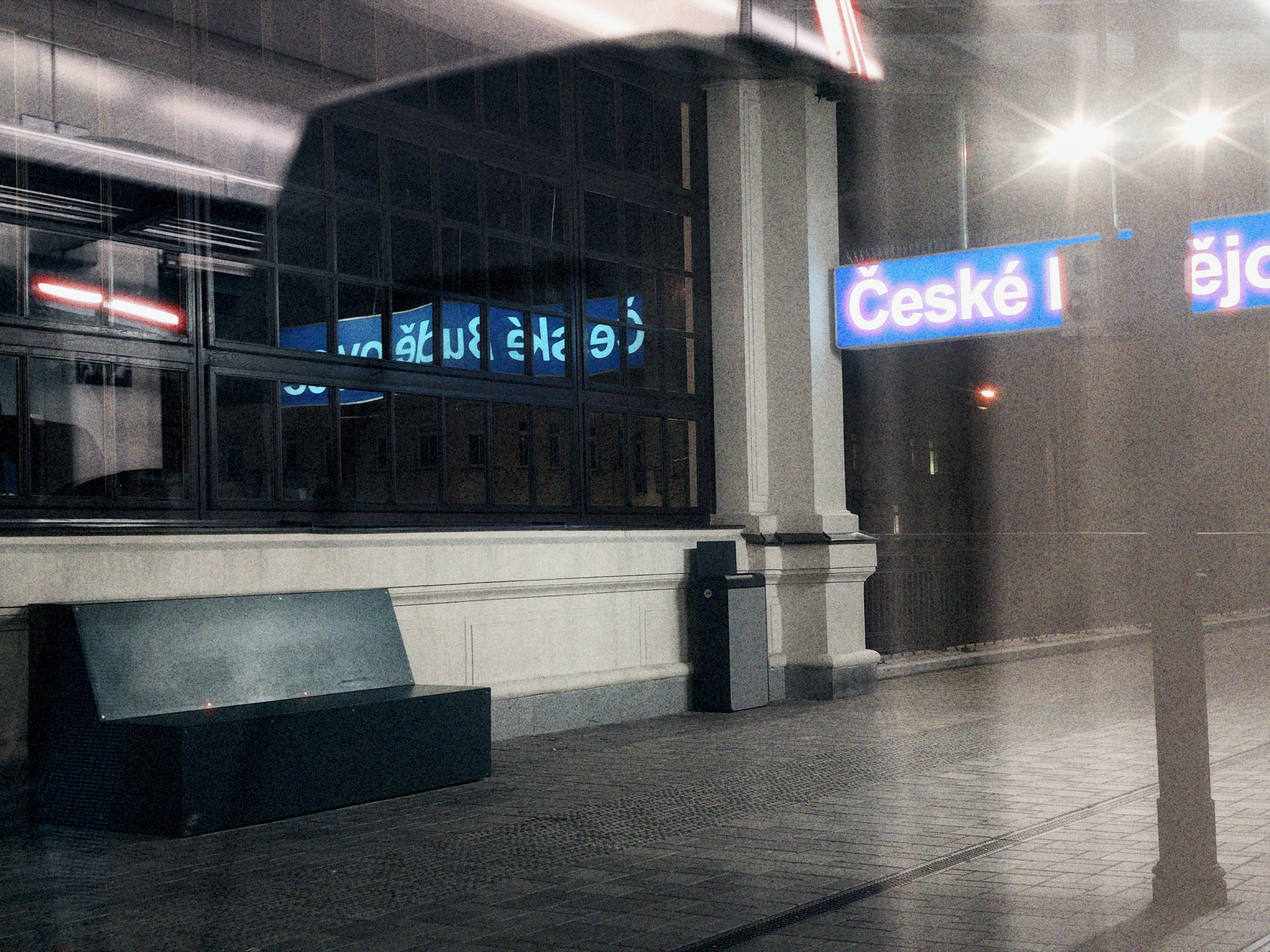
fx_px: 1761
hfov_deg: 39.7
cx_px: 635
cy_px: 476
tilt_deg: +2.2
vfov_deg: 30.3
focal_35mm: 48
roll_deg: +1.5
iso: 50
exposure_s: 1
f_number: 2.39
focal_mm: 6.93
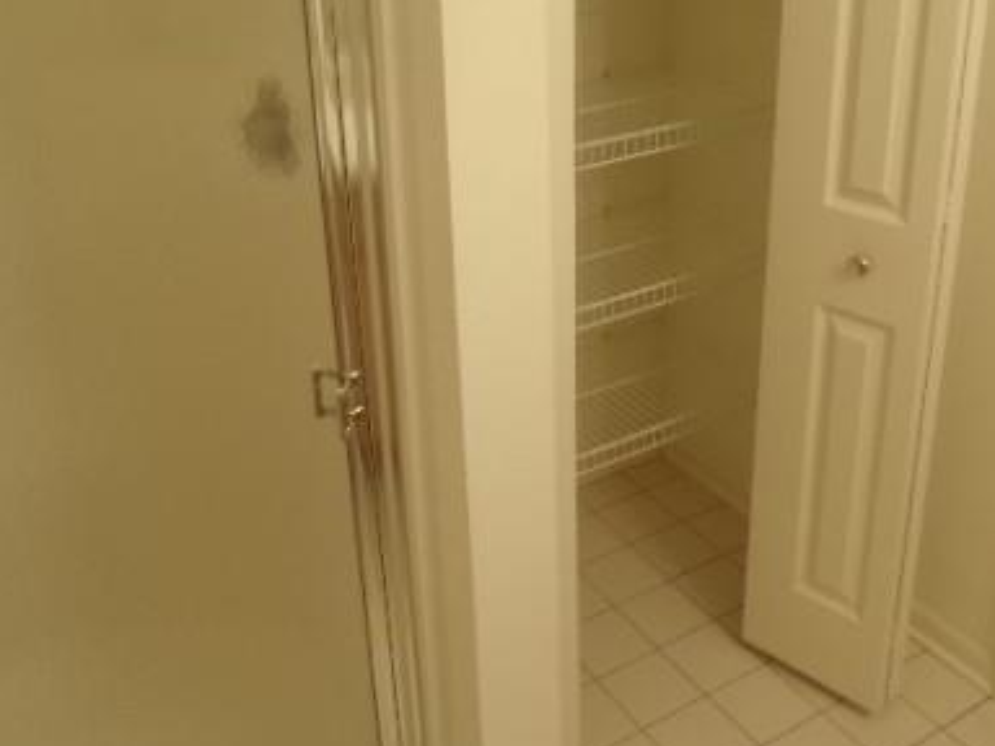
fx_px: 1150
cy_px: 202
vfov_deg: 35.3
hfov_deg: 46.8
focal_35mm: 40
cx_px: 531
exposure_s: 1/20
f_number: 3
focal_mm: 4.3
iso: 200
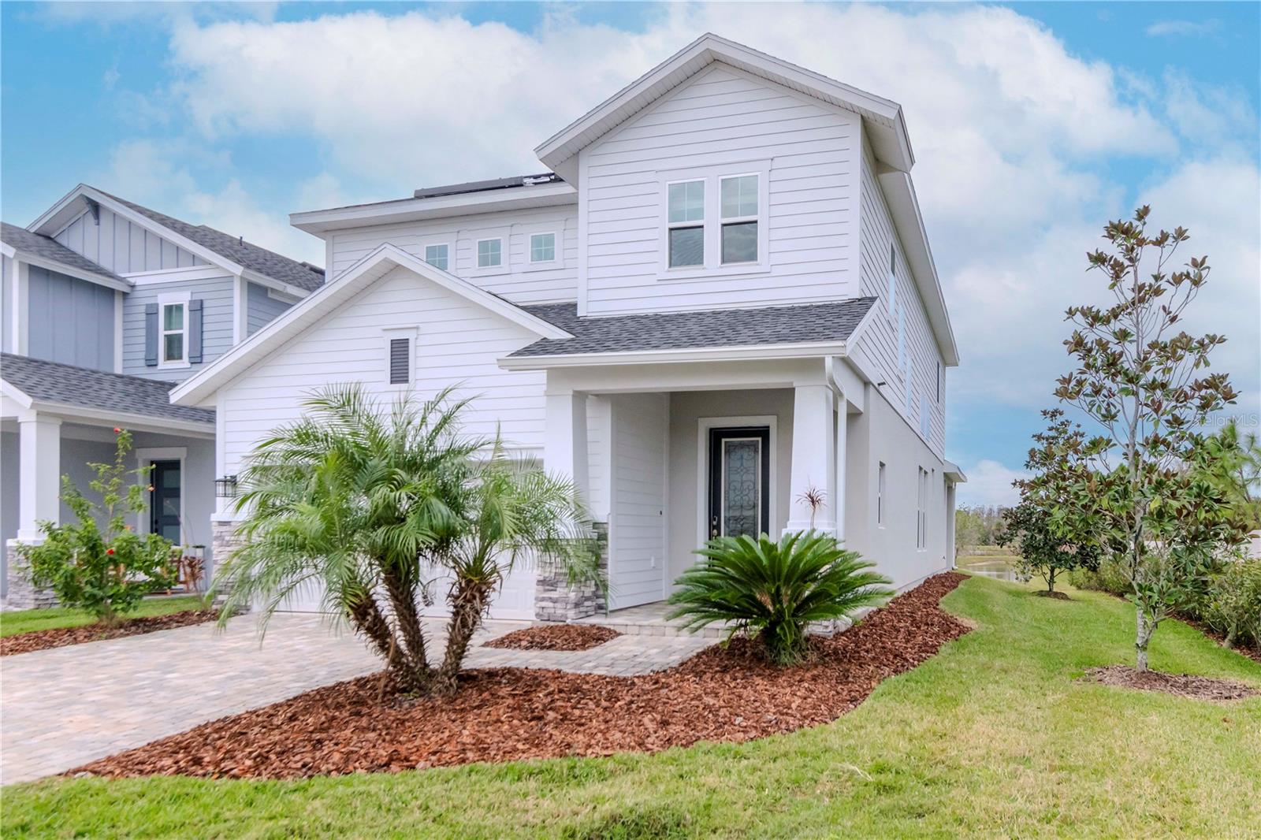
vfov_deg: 59.5
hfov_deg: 81.2
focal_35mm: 21
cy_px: 420
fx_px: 735
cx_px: 630
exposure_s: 1/1000
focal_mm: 14
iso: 800
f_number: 8
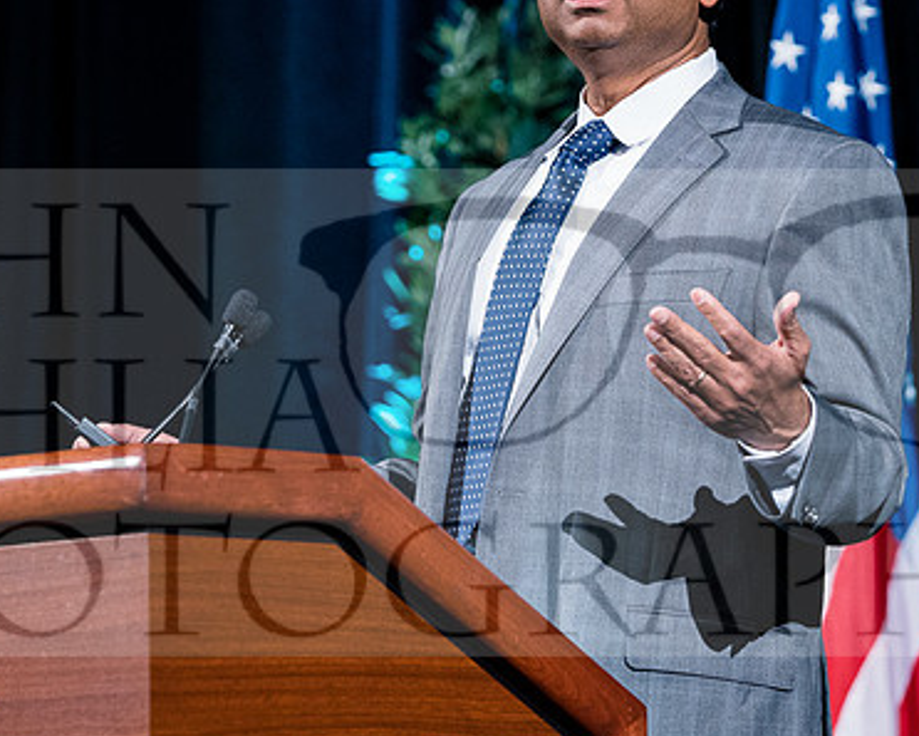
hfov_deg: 6.9
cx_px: 426
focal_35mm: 282
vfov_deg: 5.5
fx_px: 7672
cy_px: 279
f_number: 3.5
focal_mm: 128
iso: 3200
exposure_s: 1/80
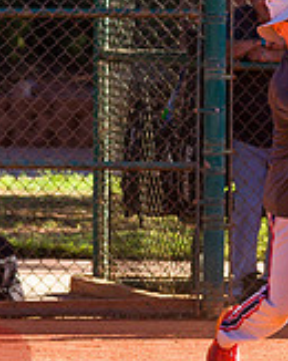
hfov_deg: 2.2
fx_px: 7365
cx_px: 275
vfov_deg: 2.8
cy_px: 95
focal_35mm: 690
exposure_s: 1/1250
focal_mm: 160
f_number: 5
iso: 400
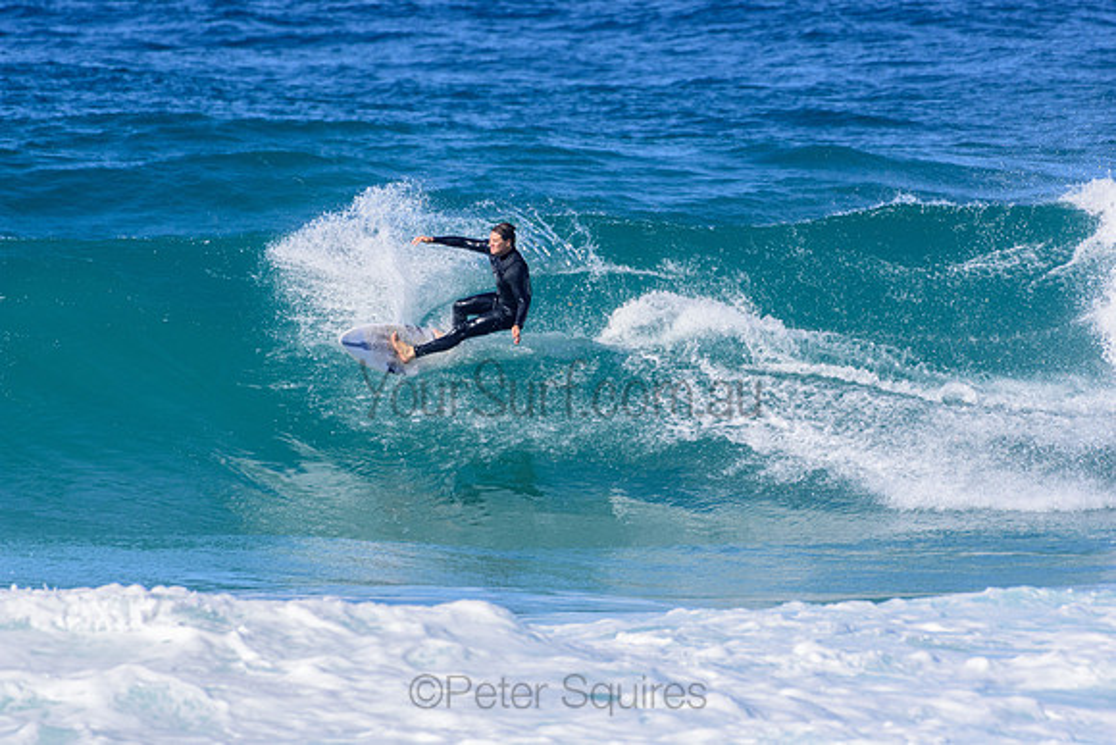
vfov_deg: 1.8
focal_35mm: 750
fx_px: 23254
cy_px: 372
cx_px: 558
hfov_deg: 2.7
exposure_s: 1/2000
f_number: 5.6
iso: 320
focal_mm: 500
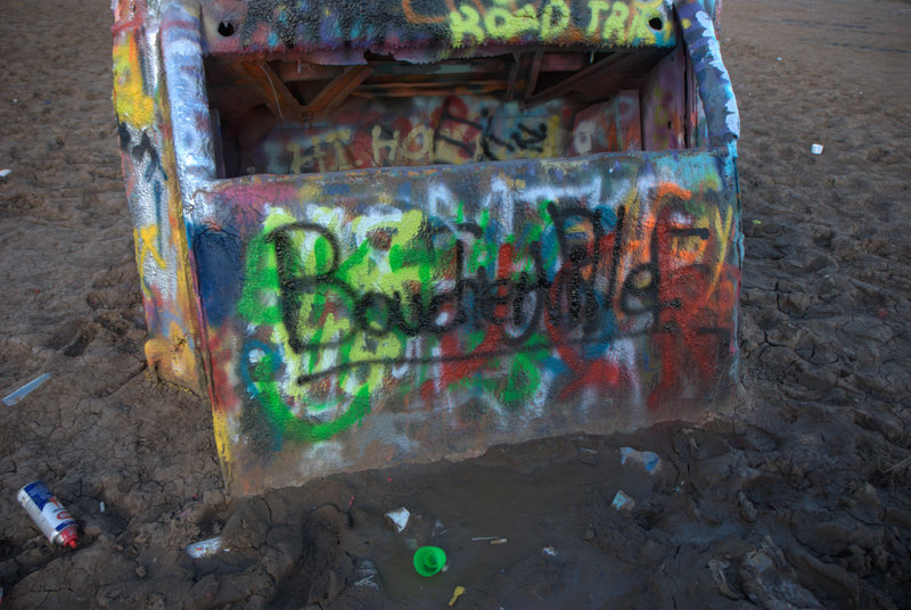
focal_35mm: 27
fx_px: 684
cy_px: 305
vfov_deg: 48.1
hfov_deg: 67.3
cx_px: 456
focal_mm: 18
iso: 100
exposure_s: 1/30
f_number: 3.5
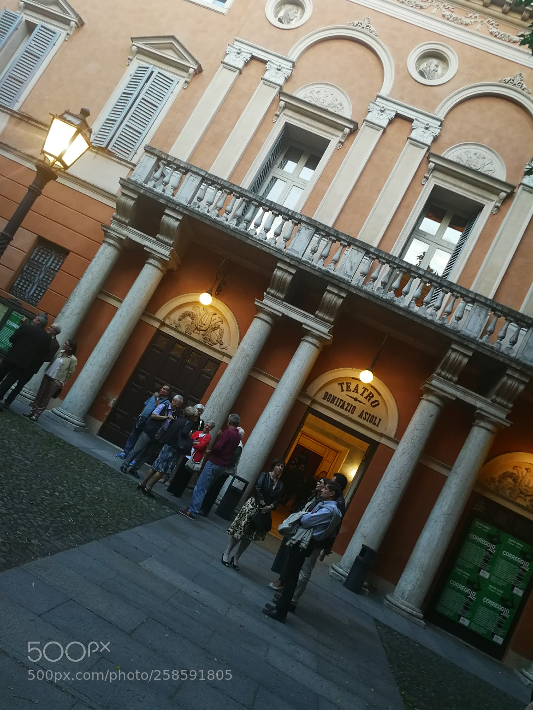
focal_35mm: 27
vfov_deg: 65.3
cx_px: 266
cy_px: 355
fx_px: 554
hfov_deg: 51.4
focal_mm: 3.95
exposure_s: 1/33.3
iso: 250
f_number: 2.2
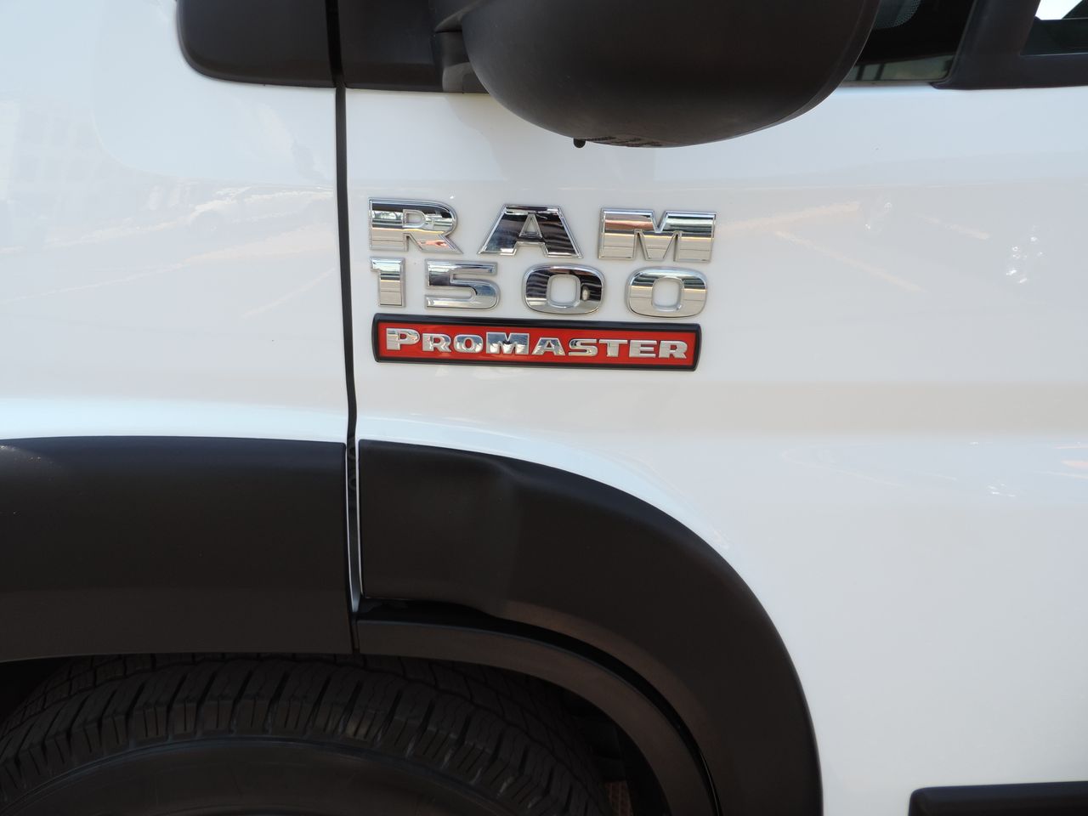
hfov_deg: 71.6
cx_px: 544
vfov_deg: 56.8
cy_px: 408
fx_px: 754
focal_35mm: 24
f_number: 3
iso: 80
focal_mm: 4.3
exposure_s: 1/320
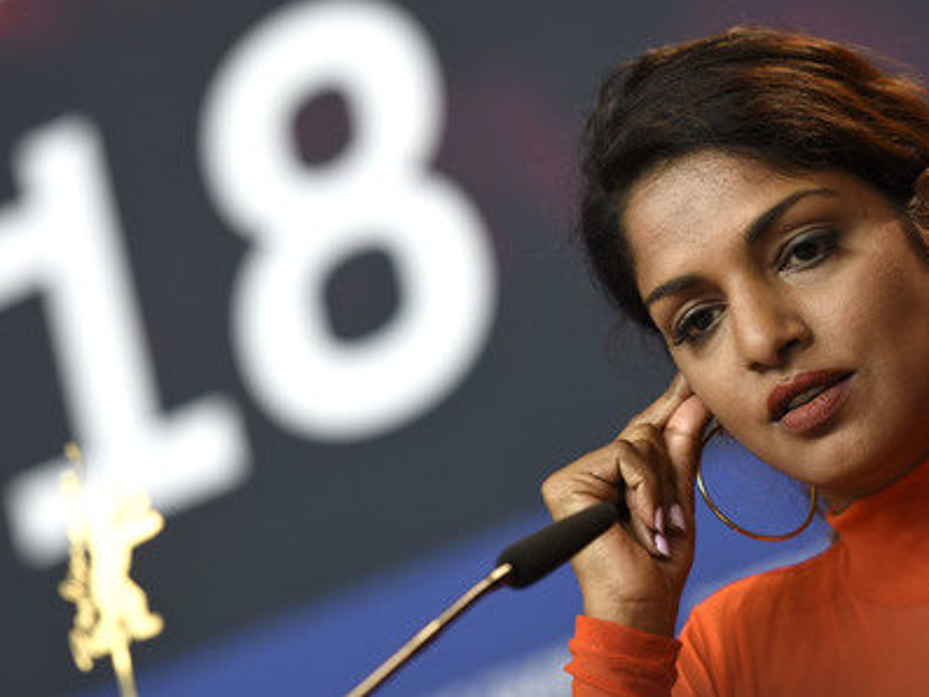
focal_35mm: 262
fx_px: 7033
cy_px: 348
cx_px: 518
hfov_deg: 7.6
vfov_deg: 5.7
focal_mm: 160
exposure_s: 1/320
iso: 640
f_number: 3.2
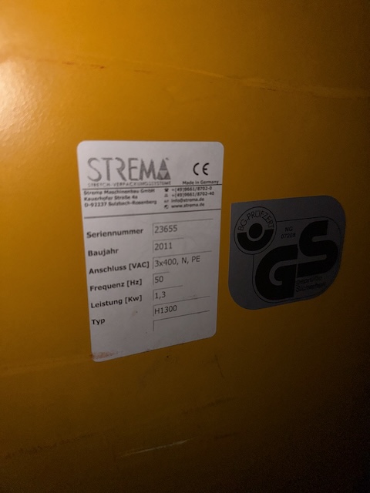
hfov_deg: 56.8
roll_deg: -2.6
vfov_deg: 71.6
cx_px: 185
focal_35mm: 24
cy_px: 246
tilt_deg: -18.6
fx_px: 342
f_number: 1.78
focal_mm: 6.76
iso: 50
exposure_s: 1/59
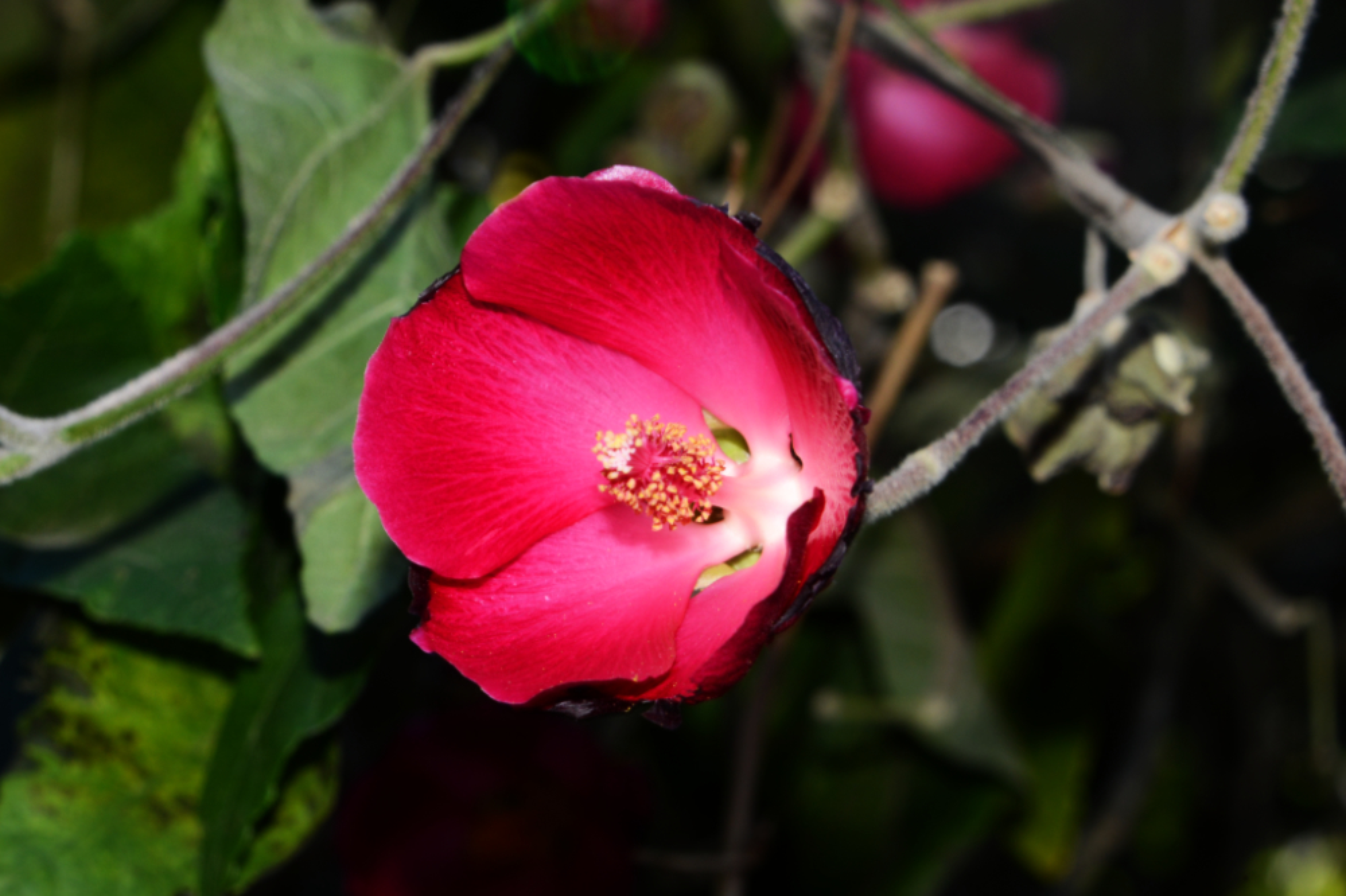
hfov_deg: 23.9
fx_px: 3177
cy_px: 448
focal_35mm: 85
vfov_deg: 16.1
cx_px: 673
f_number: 10
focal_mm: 85
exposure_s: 1/60
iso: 250
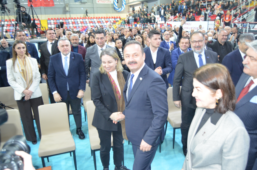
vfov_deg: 47.7
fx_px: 192
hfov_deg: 67.5
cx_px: 128
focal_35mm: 27
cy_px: 85
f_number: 3.5
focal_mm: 18
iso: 1400
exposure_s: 1/60
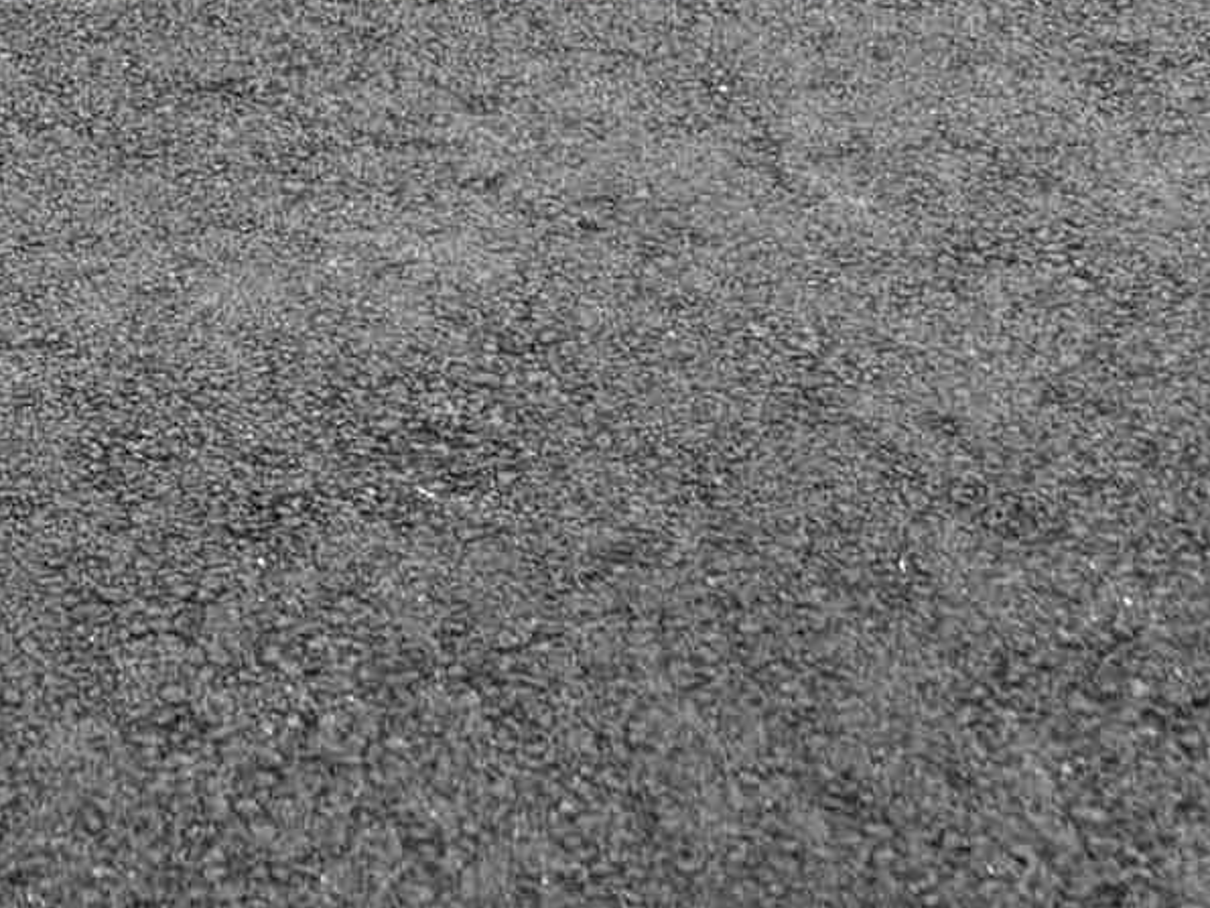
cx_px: 240
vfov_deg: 9.5
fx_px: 4684
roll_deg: -1.0
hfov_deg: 14.6
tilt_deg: -4.0
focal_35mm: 134
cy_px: -1430
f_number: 1.6
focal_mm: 5.96
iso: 50
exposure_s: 1/1164
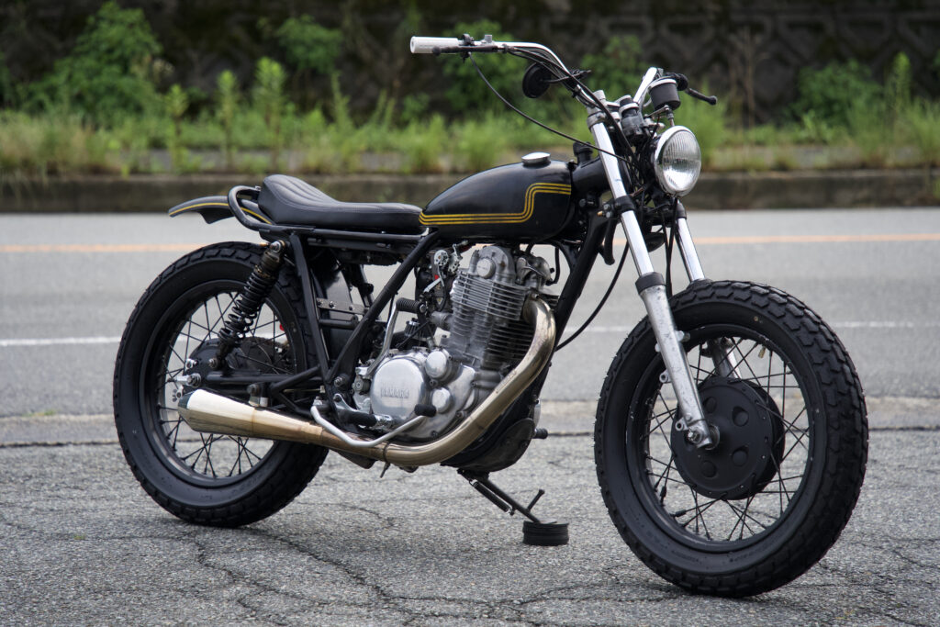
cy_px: 314
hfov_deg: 12.8
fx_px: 4178
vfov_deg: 8.6
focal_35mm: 160
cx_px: 470
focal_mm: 160
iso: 1250
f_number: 5.6
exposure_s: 1/200
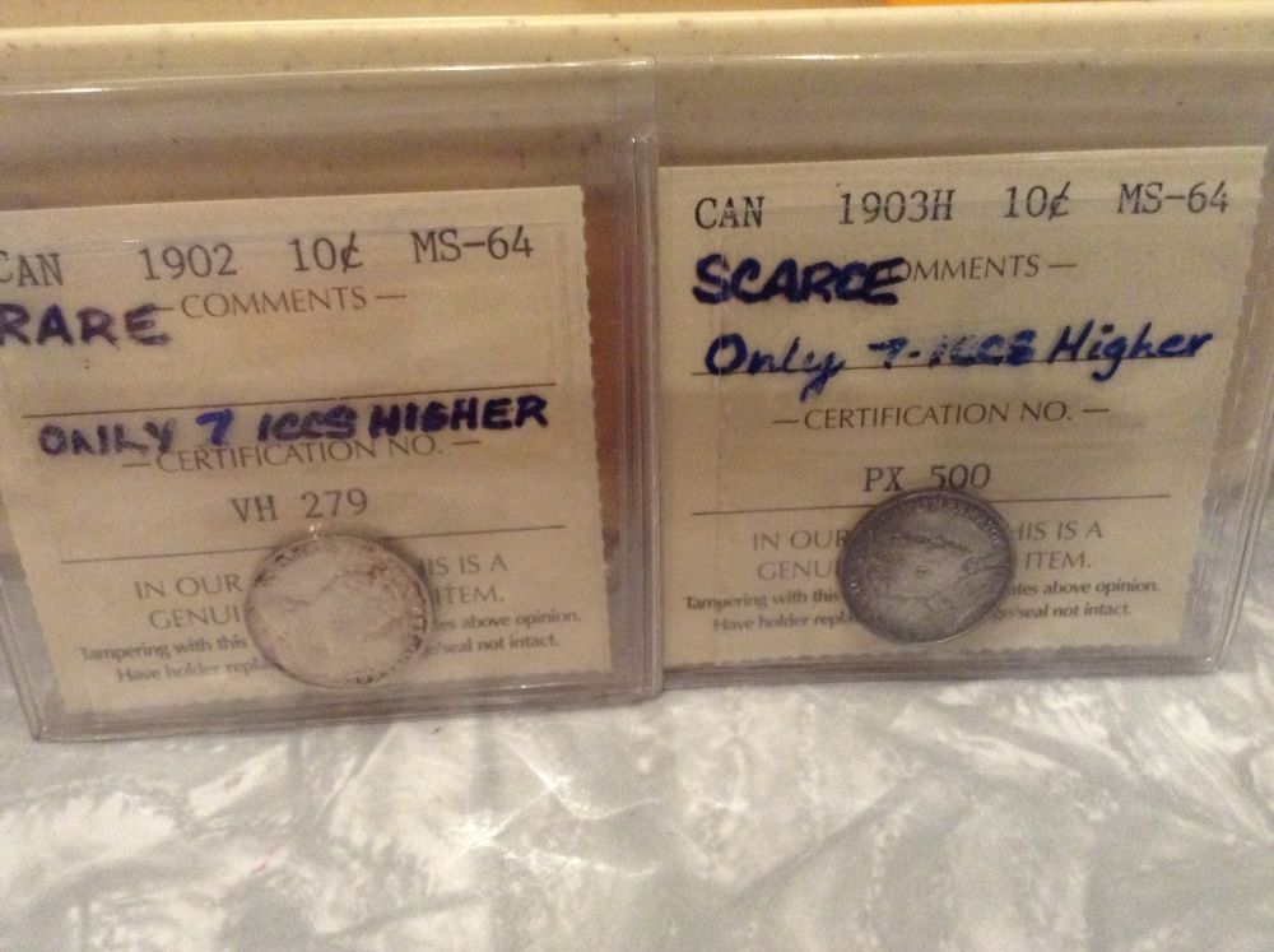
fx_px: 1213
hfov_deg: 55.4
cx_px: 637
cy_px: 476
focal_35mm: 33
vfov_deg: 42.8
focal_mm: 3.3
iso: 400
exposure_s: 1/15
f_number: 2.4
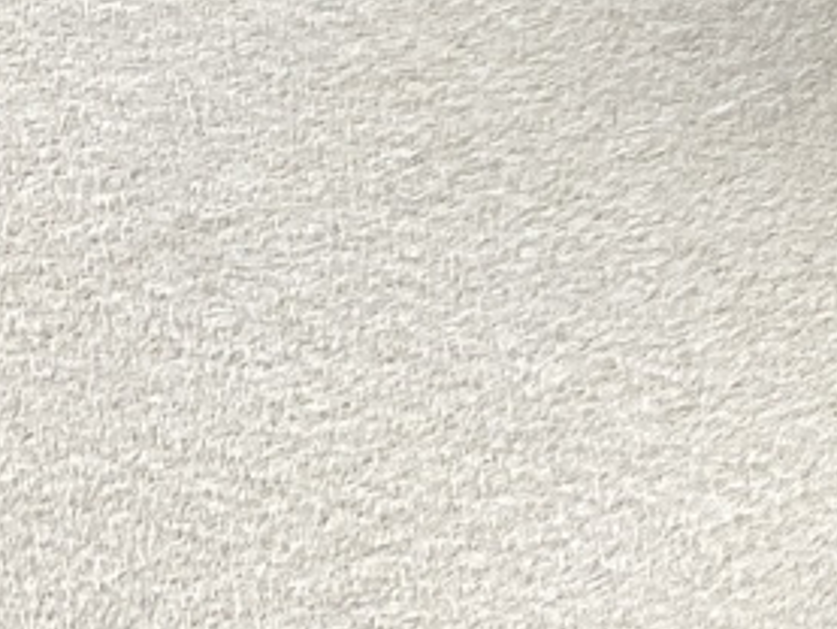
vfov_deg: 10.8
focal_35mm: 130
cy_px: -429
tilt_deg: -77.8
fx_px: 3145
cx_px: 1747
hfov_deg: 12.9
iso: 40
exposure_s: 1/100
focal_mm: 4.25
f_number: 1.8
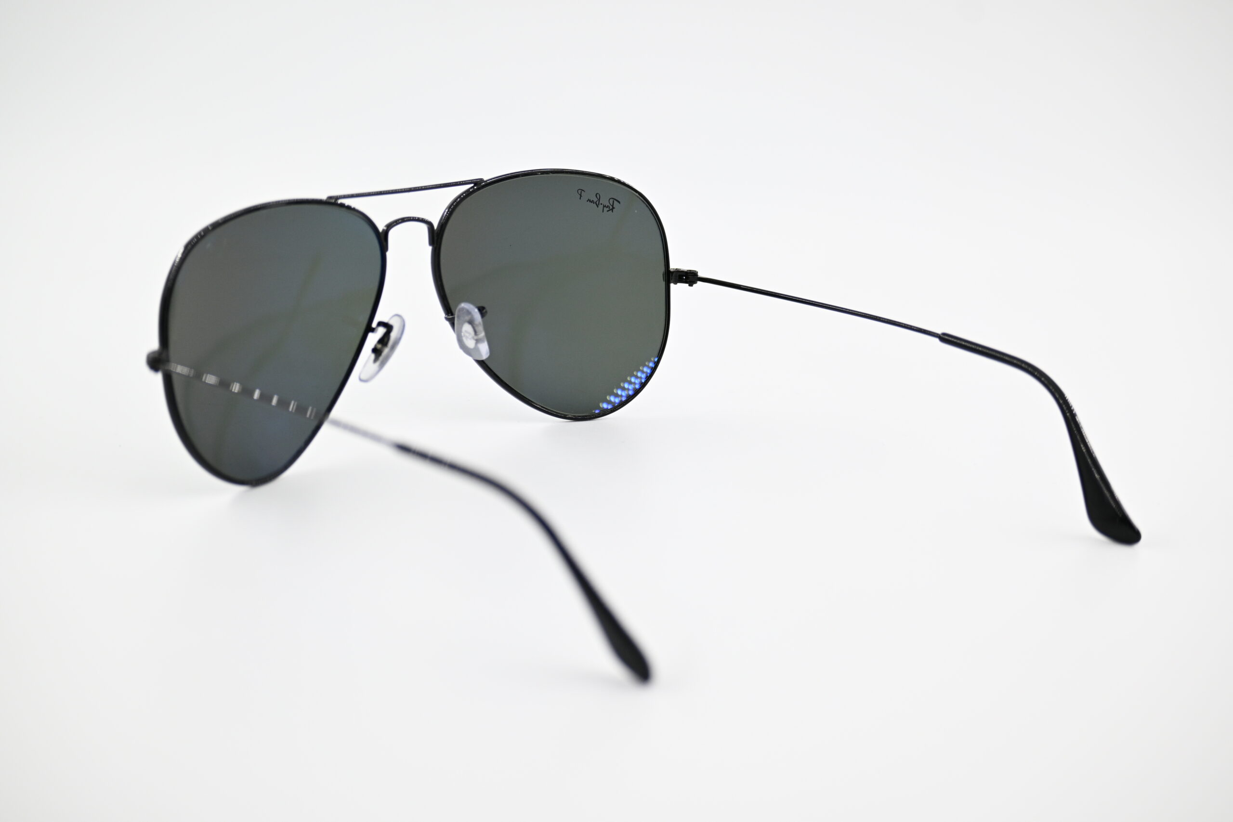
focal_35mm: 90
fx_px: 3082
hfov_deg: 22.6
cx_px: 616
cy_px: 411
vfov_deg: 15.2
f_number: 4.8
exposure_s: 1/400
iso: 400
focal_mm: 60
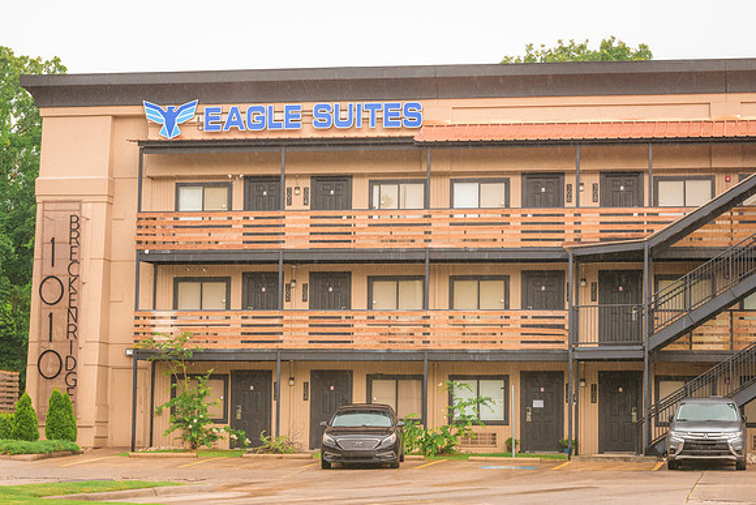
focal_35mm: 96
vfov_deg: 14.2
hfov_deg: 21.2
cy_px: 252
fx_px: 2021
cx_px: 378
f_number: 13
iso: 4500
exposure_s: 1/250
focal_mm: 95
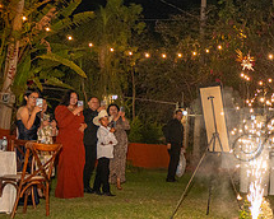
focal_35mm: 71
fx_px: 576
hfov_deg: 24.2
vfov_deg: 21.5
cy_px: 138
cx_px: 333
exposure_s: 1/160
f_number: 4
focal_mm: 28
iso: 2000
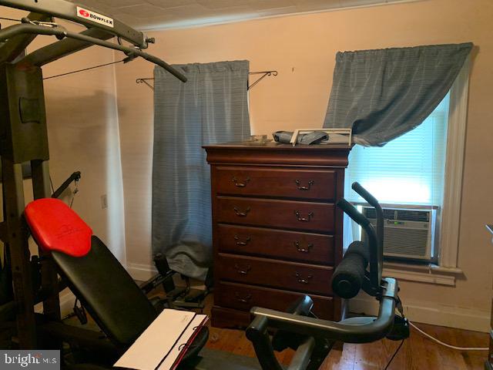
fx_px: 370
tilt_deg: -7.8
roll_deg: +0.2
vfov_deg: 53.1
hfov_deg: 67.3
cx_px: 246
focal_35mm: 26
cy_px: 185
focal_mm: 4.25
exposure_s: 1/30
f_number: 1.8
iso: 640
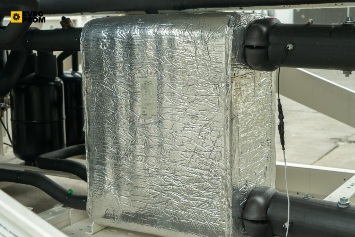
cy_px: 118
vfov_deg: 23.8
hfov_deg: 35.0
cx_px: 178
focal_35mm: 57
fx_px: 562
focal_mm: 57
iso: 640
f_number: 6.3
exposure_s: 1/160
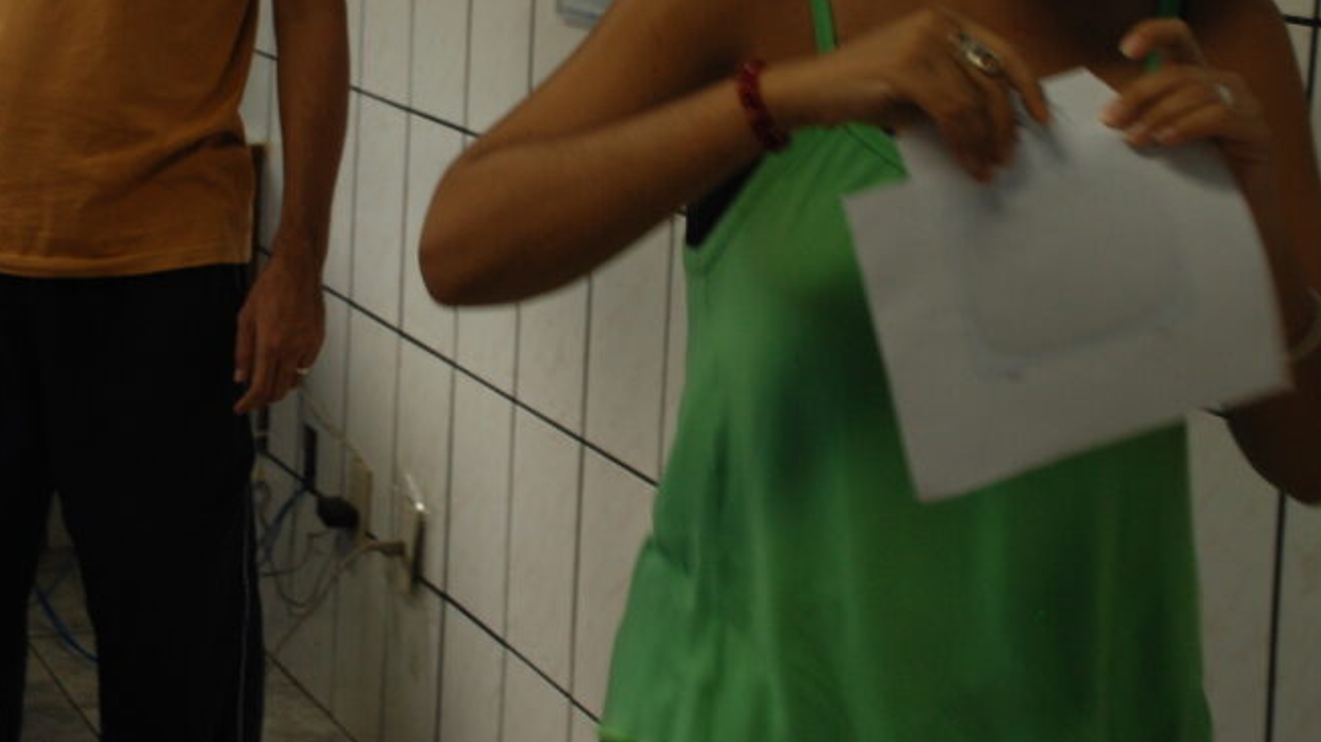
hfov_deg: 26.8
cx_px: 540
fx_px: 2767
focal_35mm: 79
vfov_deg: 15.1
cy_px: 76
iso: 400
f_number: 4.5
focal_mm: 32
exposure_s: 1/30
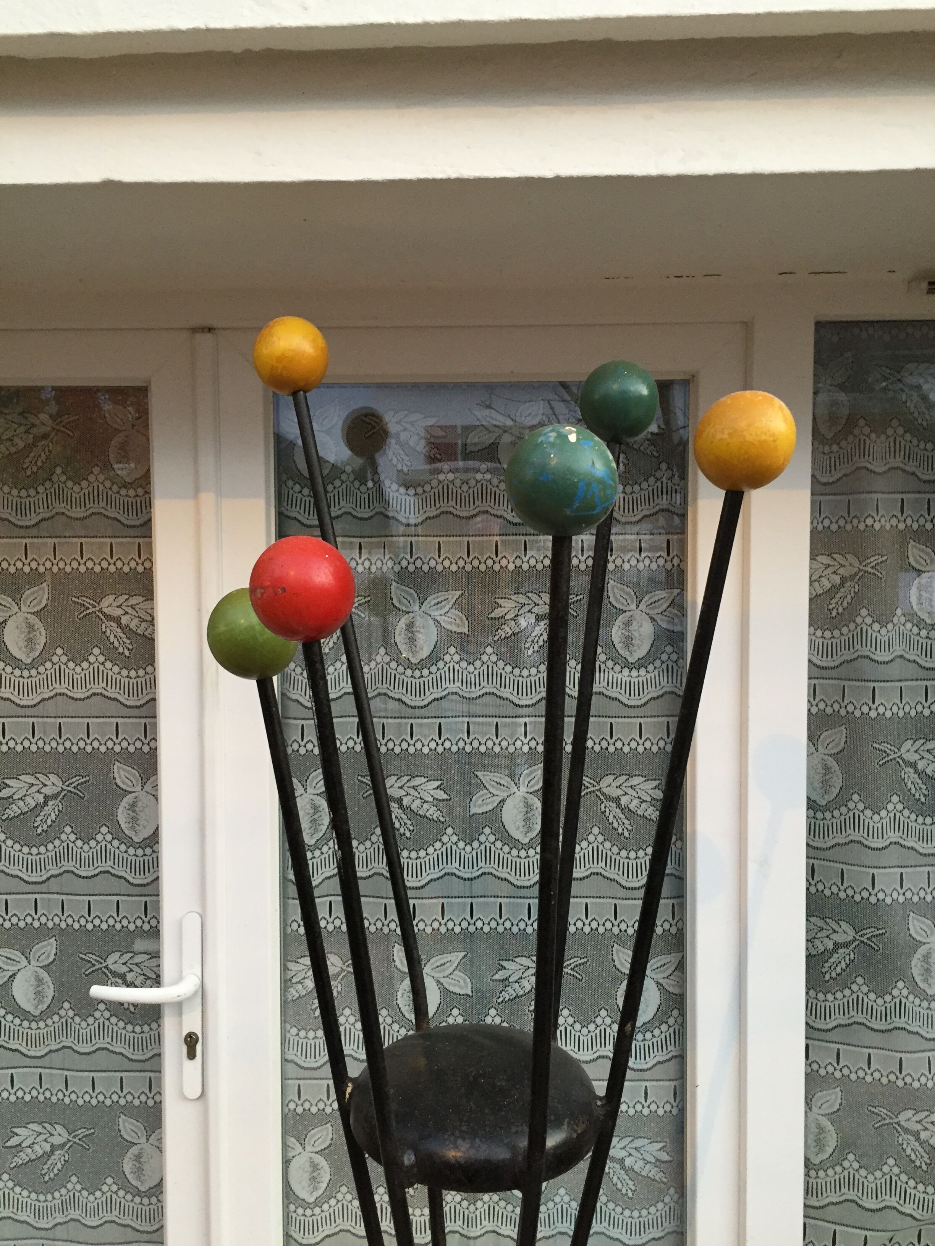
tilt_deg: -3.2
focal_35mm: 29
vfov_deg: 61.7
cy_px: 623
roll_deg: +0.5
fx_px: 1044
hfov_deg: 48.2
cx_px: 468
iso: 160
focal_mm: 4.15
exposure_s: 1/33
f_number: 2.2
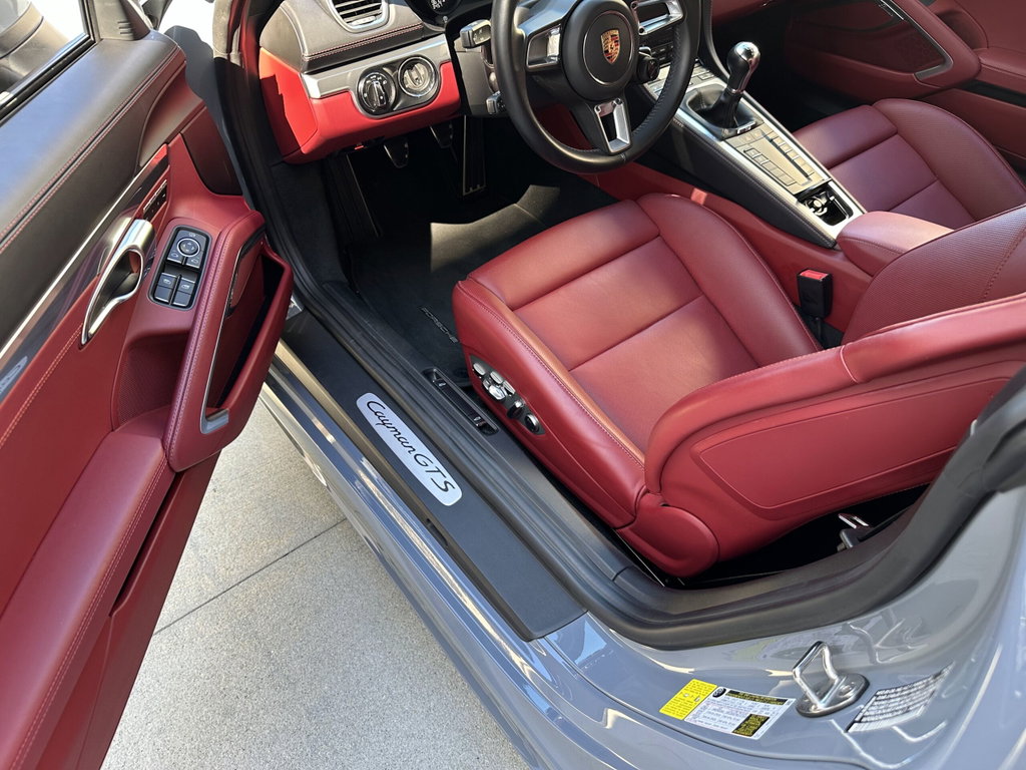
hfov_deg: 71.6
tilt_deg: -45.1
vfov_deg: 56.8
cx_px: 513
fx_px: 711
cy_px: 385
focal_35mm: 24
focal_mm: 6.86
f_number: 1.78
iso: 125
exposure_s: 1/121
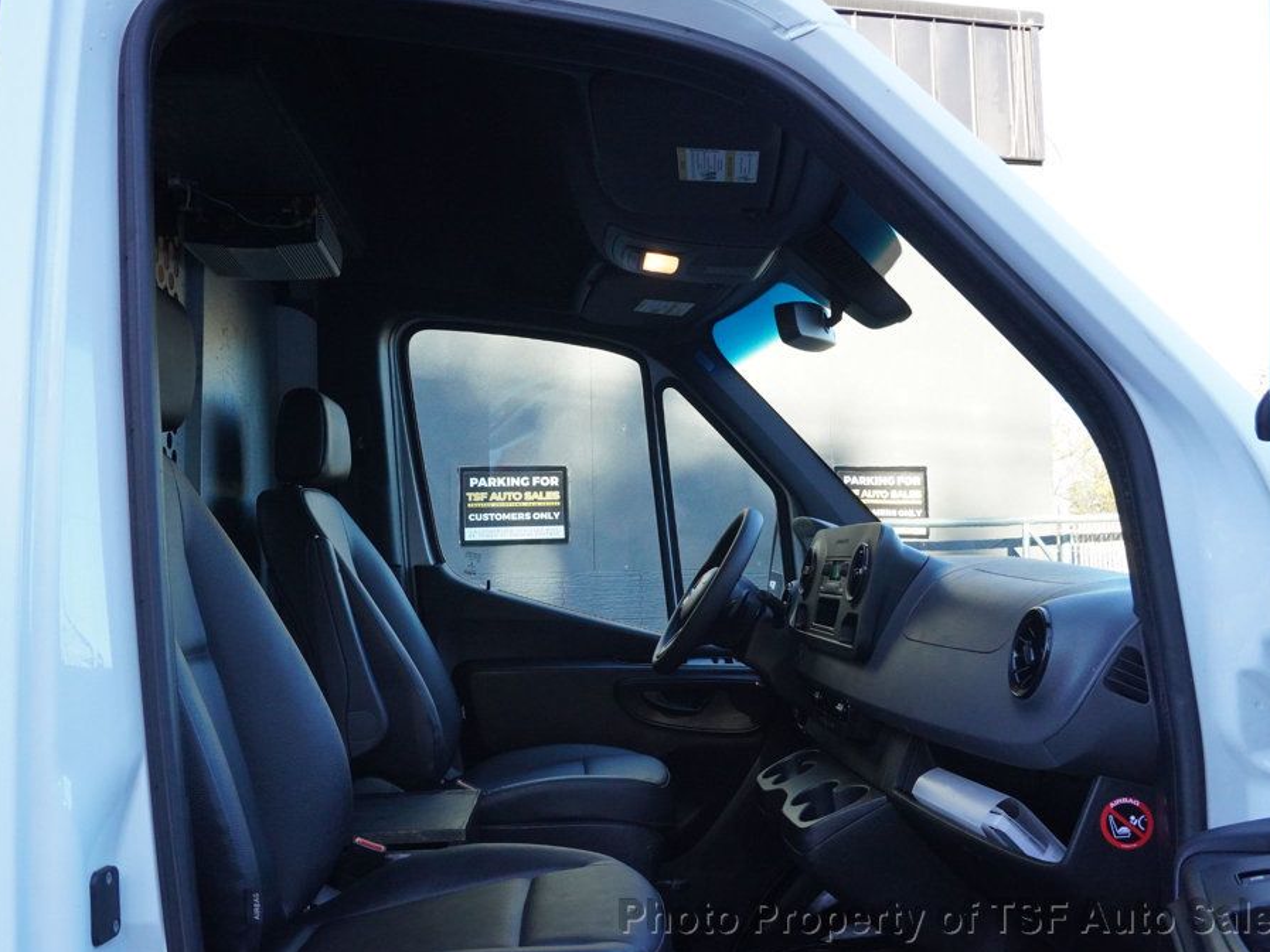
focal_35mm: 35
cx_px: 647
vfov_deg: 41.2
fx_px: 1268
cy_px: 477
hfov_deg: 53.2
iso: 2000
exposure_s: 1/250
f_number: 9
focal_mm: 21
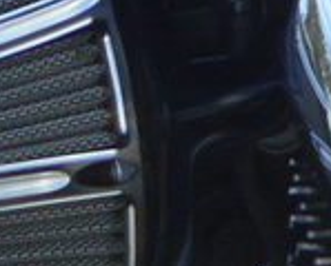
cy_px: -567
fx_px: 3389
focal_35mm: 345
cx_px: 1315
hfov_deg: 5.0
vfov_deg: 4.3
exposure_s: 1/320
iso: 80
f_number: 4.2
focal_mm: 7.7
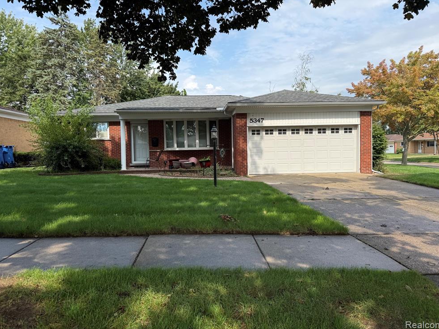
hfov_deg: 69.4
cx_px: 222
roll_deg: +1.1
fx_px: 317
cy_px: 161
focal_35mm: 25
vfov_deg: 54.9
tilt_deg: -0.7
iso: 80
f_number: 1.78
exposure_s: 1/3279
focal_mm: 6.76
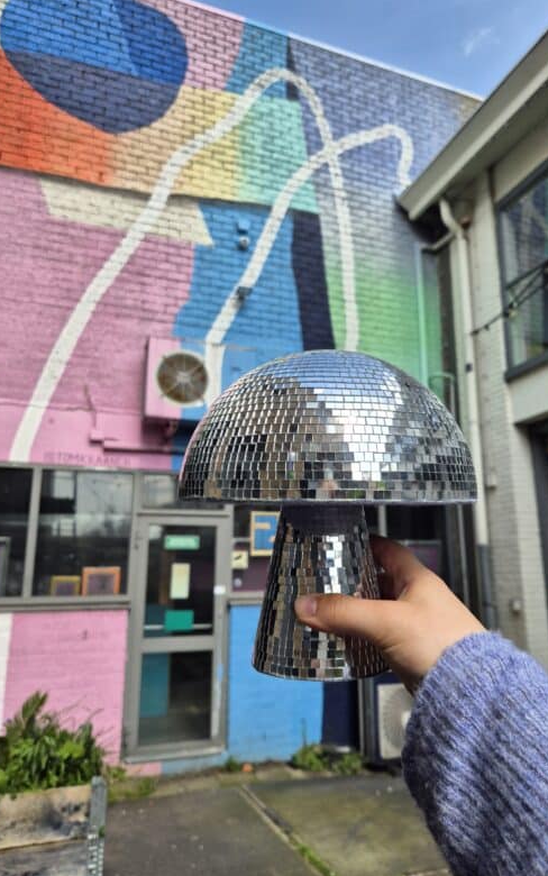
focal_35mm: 25
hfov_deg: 49.2
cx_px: 307
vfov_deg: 72.5
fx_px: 597
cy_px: 430
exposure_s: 1/792
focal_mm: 5.4
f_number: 1.8
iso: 25
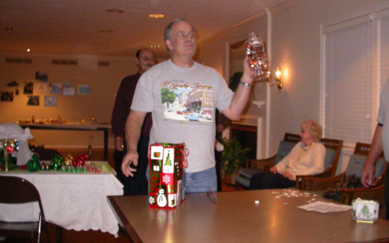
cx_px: 193
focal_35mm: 41
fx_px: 435
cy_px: 104
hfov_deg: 48.2
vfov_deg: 31.2
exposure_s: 1/60
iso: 200
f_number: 2.6
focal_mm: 7.85
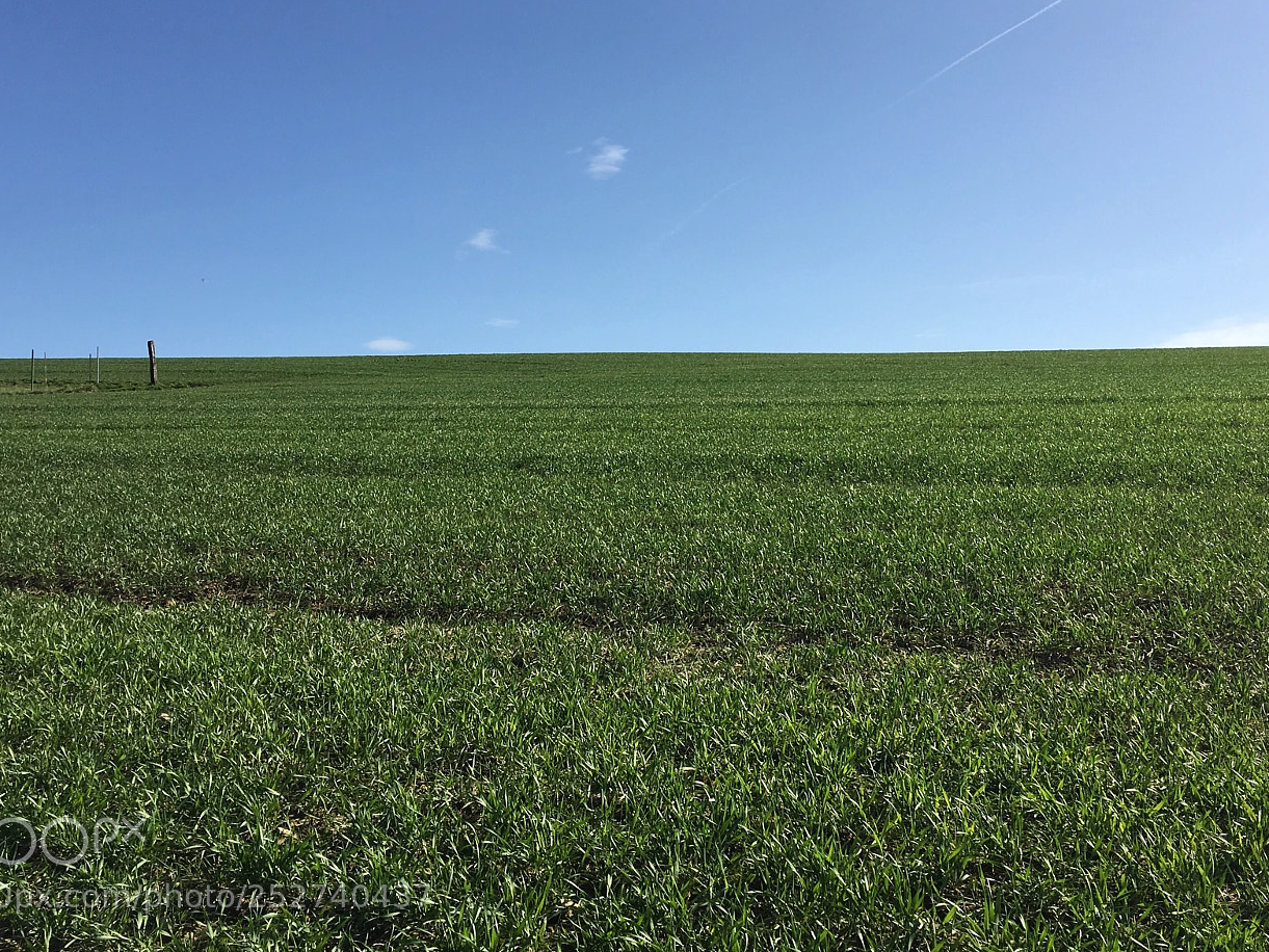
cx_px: 719
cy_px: 354
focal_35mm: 38
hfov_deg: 48.8
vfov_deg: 37.5
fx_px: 1393
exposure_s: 1/1672
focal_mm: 4.15
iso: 25
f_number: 2.2
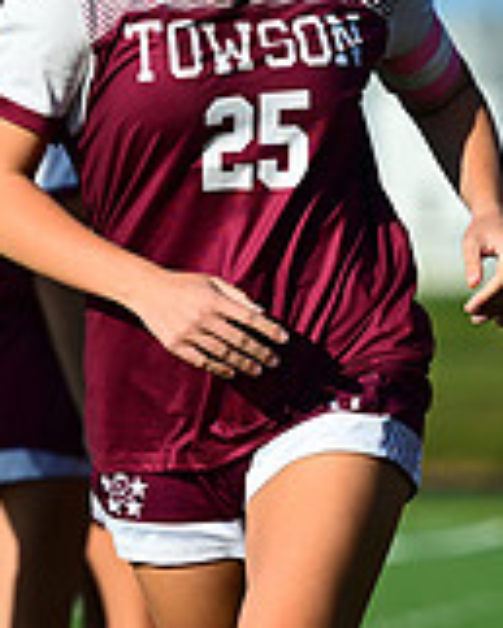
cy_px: 107
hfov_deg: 3.5
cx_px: 117
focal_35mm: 440
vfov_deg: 4.4
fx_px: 8180
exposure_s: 1/2000
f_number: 3.2
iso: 125
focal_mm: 130
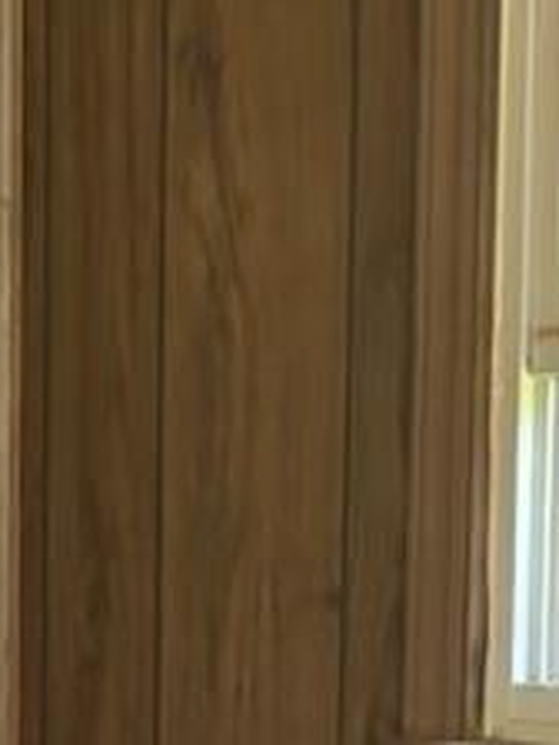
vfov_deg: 10.6
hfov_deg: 8.1
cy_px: 1197
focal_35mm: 178
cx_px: -379
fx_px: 3833
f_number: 1.6
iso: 125
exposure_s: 1/60
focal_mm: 5.96
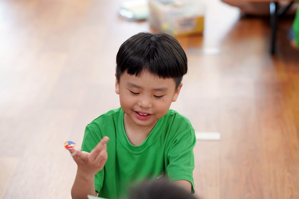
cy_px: 100
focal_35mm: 129
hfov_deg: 15.9
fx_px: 1071
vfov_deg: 10.6
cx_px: 150
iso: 2500
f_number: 4
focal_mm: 129
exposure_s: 1/160
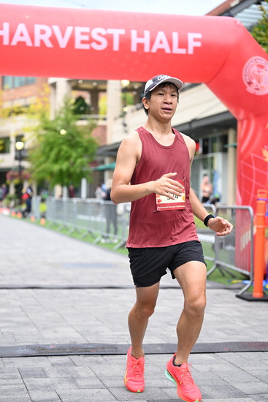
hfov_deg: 19.5
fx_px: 781
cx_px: 134
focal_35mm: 70
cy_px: 201
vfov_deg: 28.8
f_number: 2.8
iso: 1250
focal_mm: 70
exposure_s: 1/1600
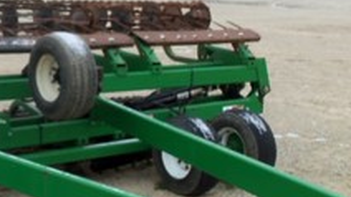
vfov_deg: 14.8
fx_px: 753
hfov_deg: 24.7
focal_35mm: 81
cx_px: -20
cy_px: 31
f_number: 3.4
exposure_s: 1/80
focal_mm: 5.2
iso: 80
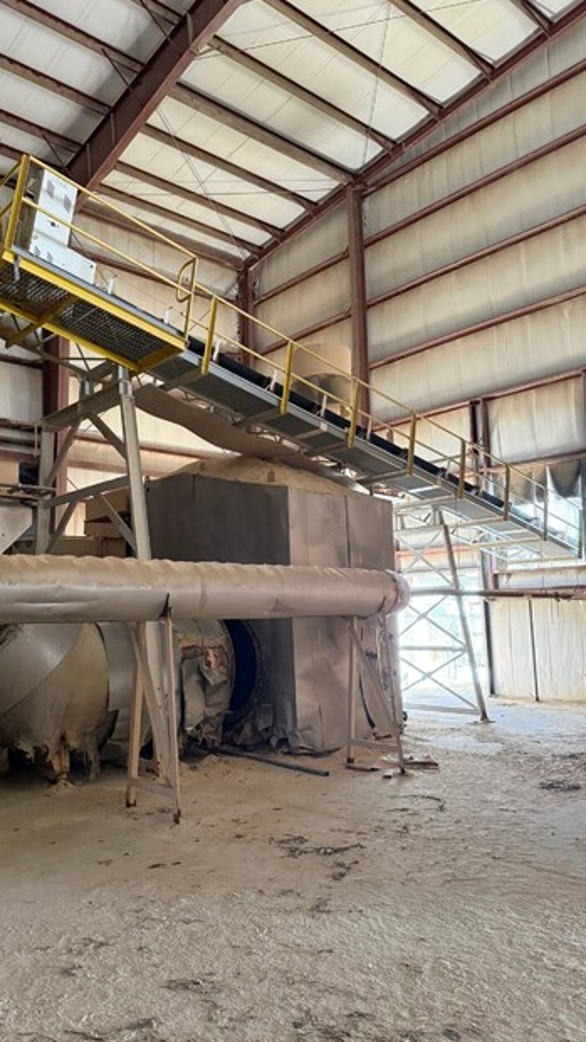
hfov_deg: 42.6
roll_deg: +0.8
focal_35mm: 27
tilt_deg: +7.1
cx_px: 217
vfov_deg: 69.8
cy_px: 536
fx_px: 745
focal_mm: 6.76
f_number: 1.78
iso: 500
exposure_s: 1/60
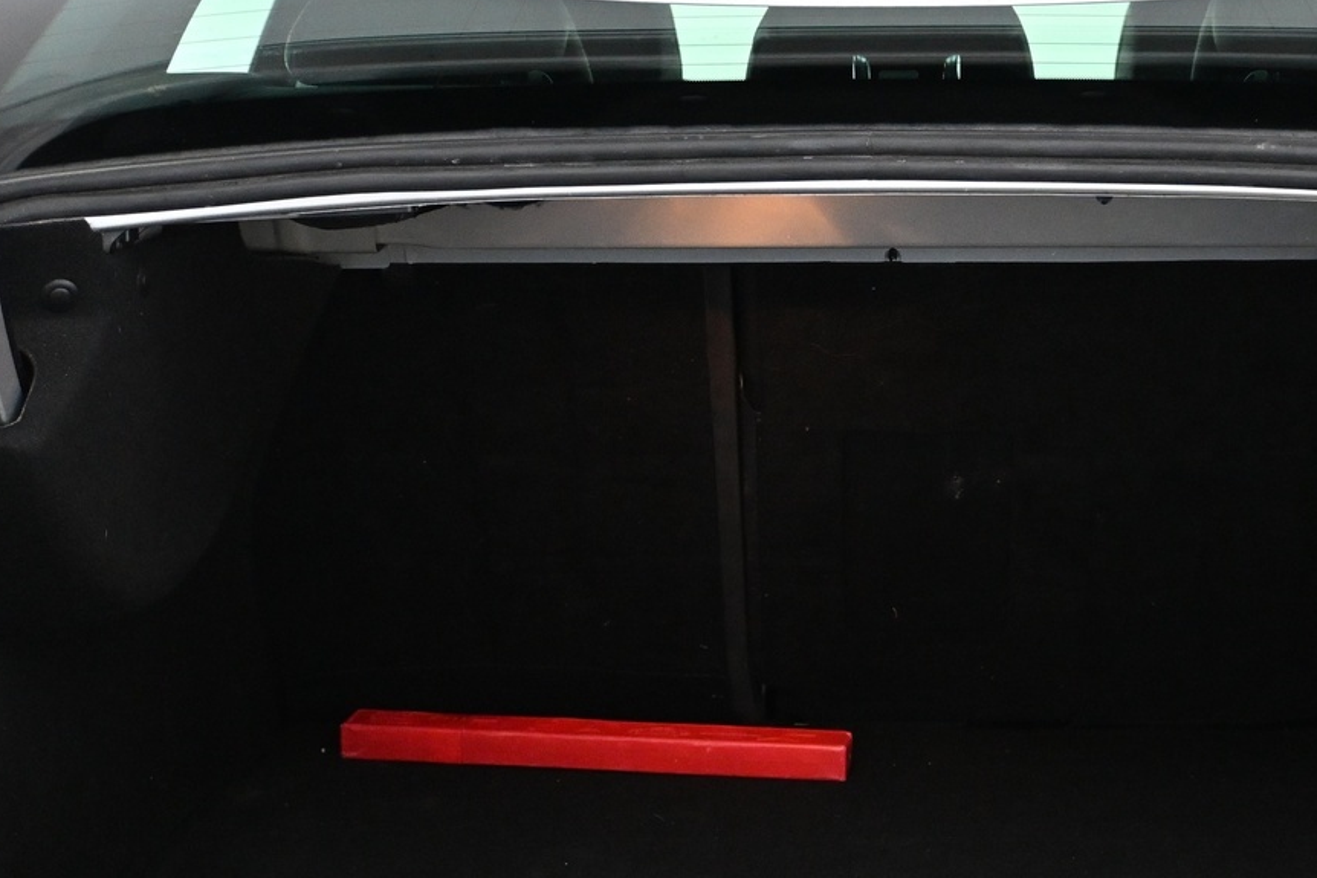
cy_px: 371
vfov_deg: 21.4
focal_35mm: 63
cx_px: 898
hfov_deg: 31.4
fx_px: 2320
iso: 3200
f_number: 4
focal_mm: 22.5
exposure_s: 1/60
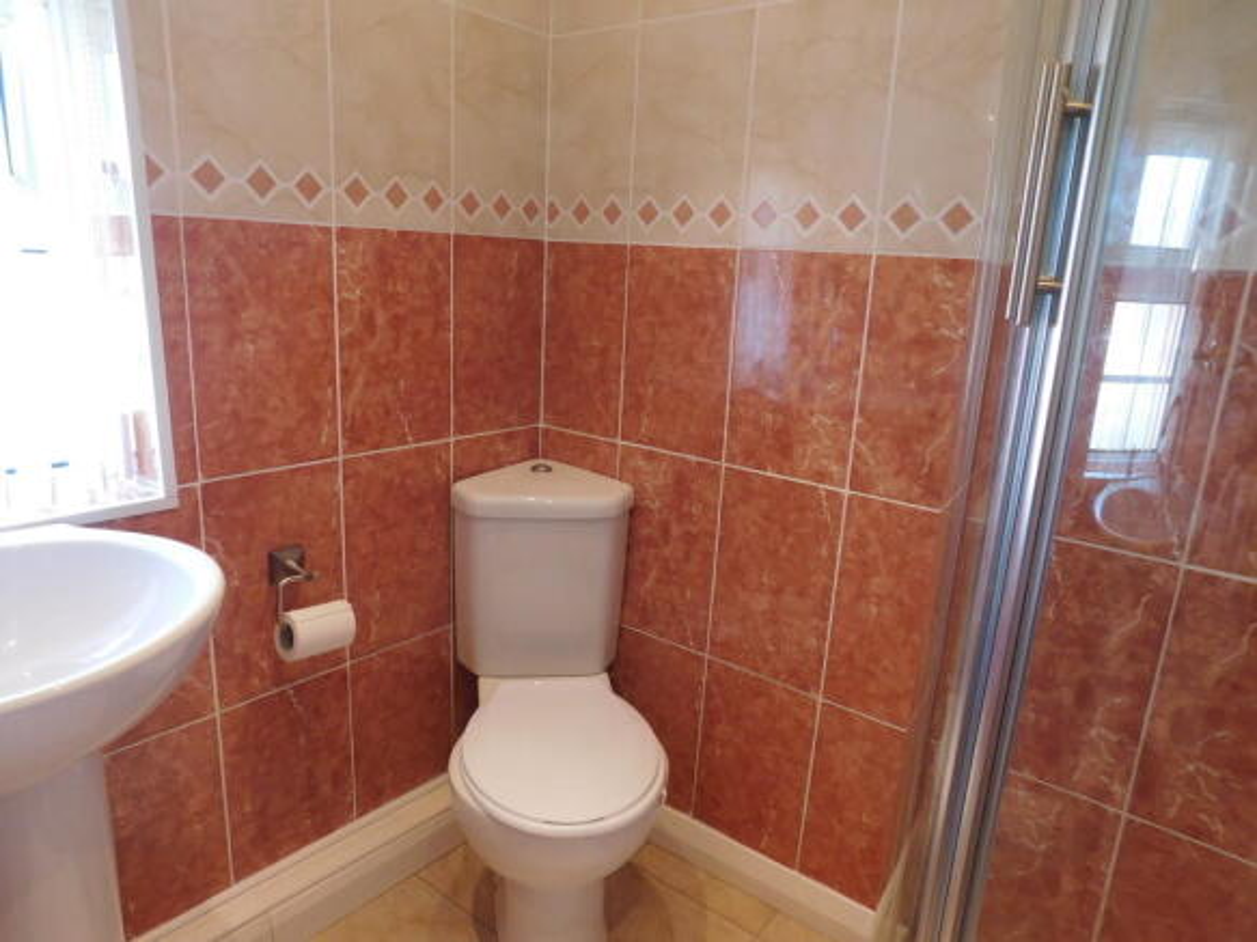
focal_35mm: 23
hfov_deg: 73.9
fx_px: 835
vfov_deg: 58.9
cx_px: 628
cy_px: 471
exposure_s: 1/30
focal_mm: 4
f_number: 3
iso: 200
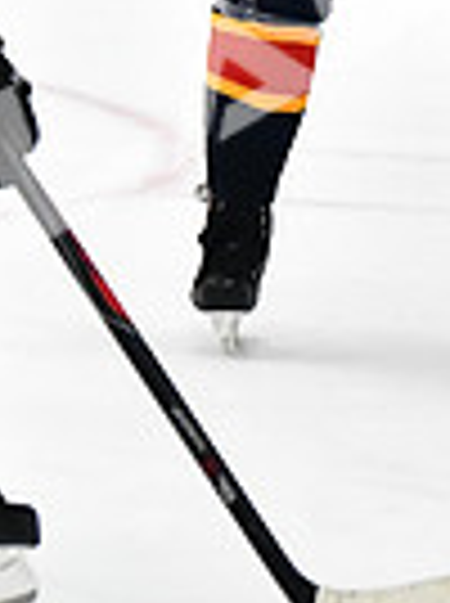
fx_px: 14137
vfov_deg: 2.4
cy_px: -164
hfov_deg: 1.8
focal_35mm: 813
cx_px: 576
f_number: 2.8
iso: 6400
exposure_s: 1/1250
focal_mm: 130
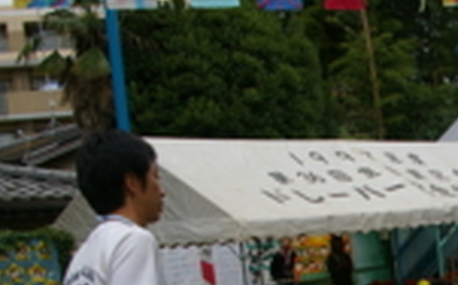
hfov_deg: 22.8
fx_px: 1064
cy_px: 329
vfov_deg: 14.8
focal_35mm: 85
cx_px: 507
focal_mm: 21
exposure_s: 1/250
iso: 200
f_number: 8
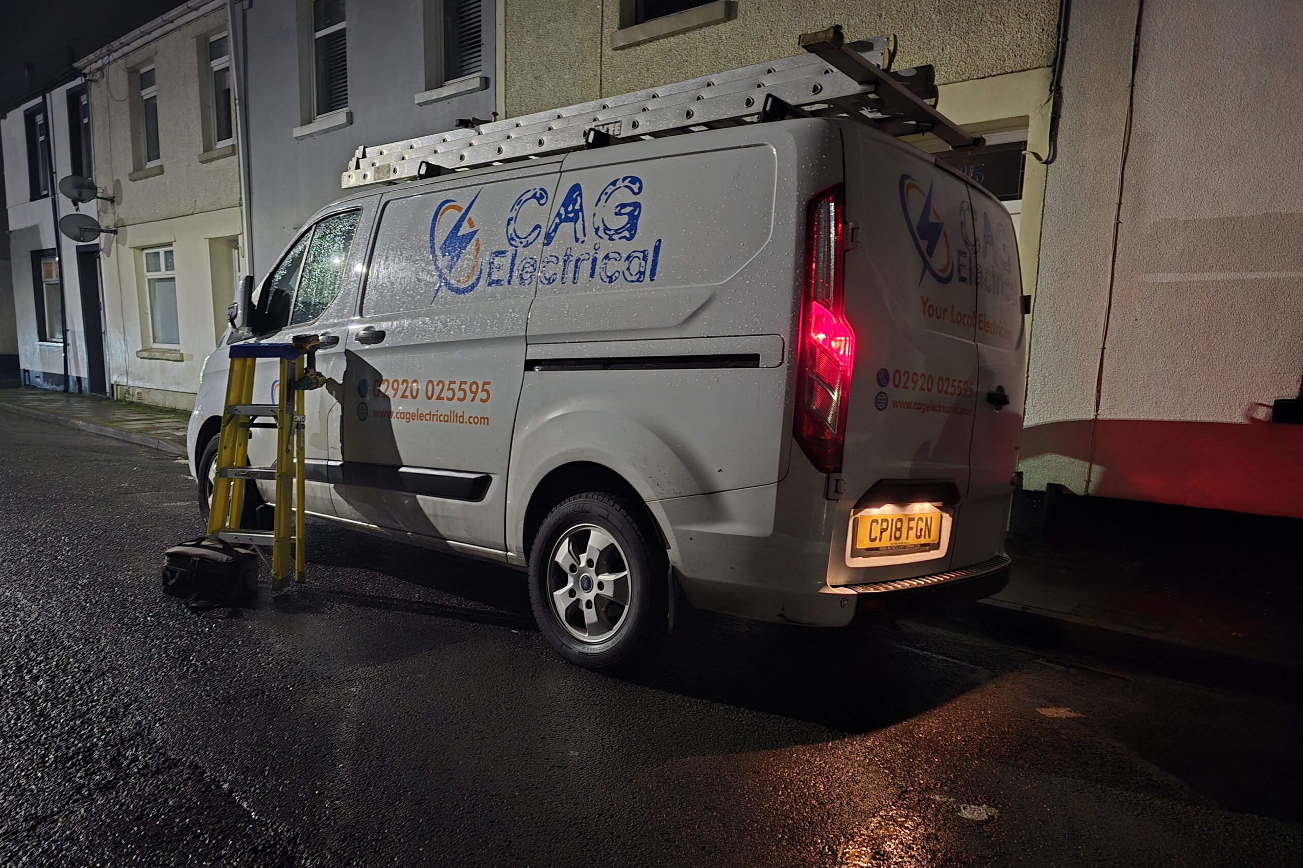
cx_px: 652
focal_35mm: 24
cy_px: 481
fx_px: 869
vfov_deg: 53.0
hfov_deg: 73.7
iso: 2500
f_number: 1.7
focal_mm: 6.3
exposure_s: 1/17.2
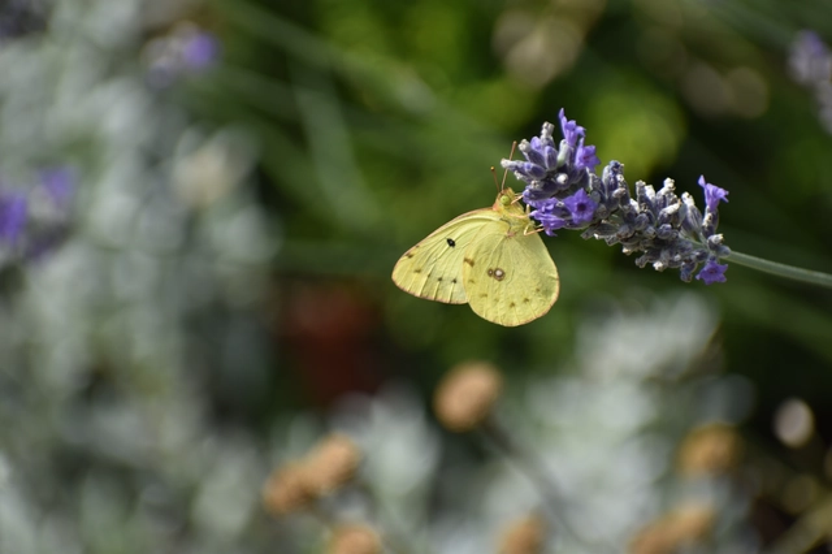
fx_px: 10394
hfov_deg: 4.6
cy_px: 277
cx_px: 416
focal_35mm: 450
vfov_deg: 3.1
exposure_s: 1/500
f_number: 6.3
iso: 125
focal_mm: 300
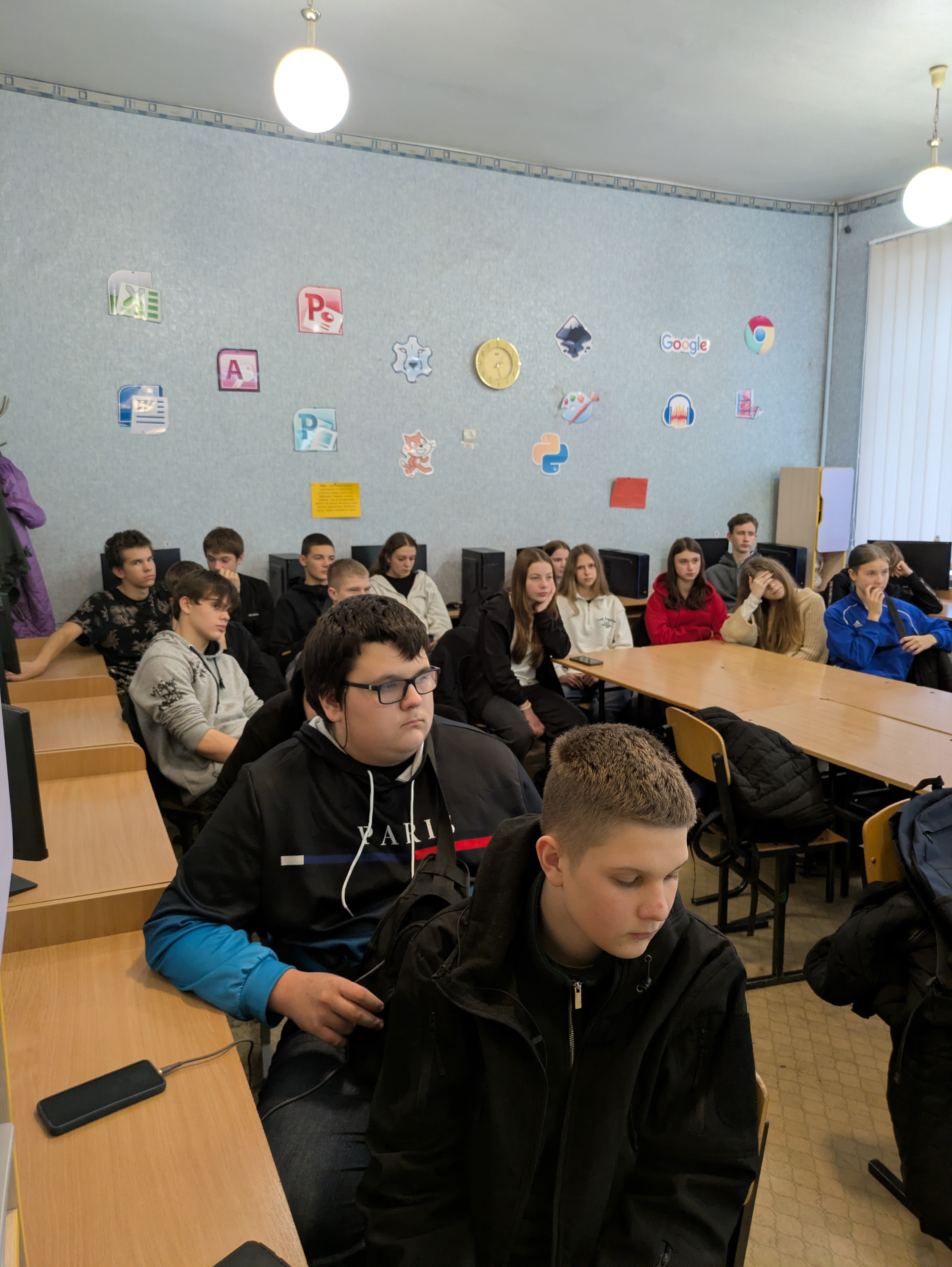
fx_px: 916
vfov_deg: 69.4
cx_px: 476
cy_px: 634
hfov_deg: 54.9
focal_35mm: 25
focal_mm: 5.43
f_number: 1.89
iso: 323
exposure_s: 1/30
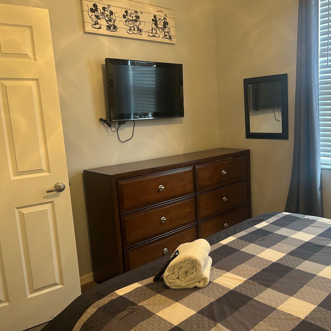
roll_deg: +2.6
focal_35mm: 31
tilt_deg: -9.5
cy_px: 164
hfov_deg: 51.6
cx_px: 220
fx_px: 335
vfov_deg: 52.5
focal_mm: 5.7
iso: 200
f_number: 1.5
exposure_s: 1/60
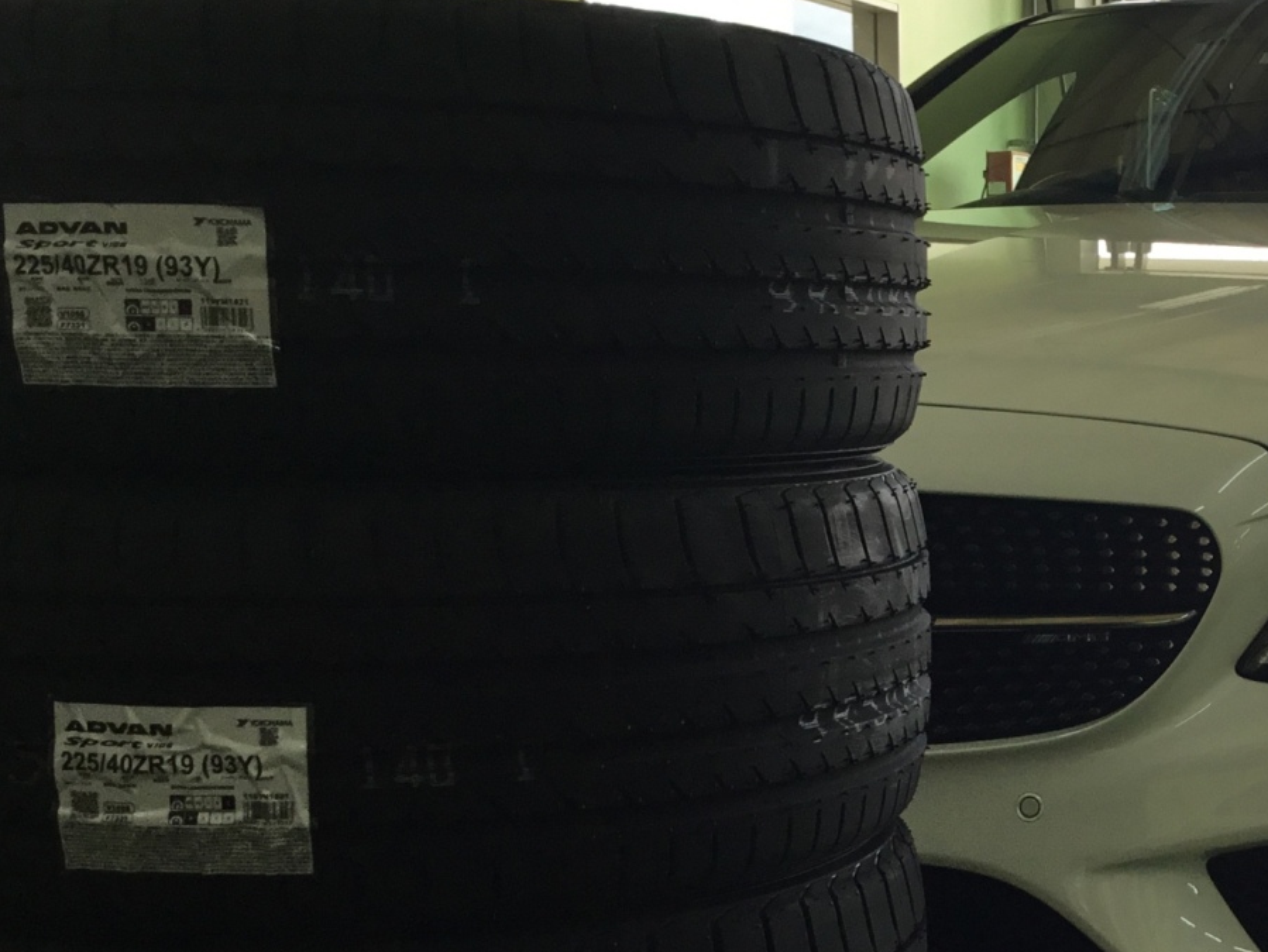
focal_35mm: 63
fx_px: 2309
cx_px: 1152
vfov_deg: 23.0
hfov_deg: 29.4
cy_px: 755
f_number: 2.4
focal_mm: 3.3
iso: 32
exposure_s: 1/120
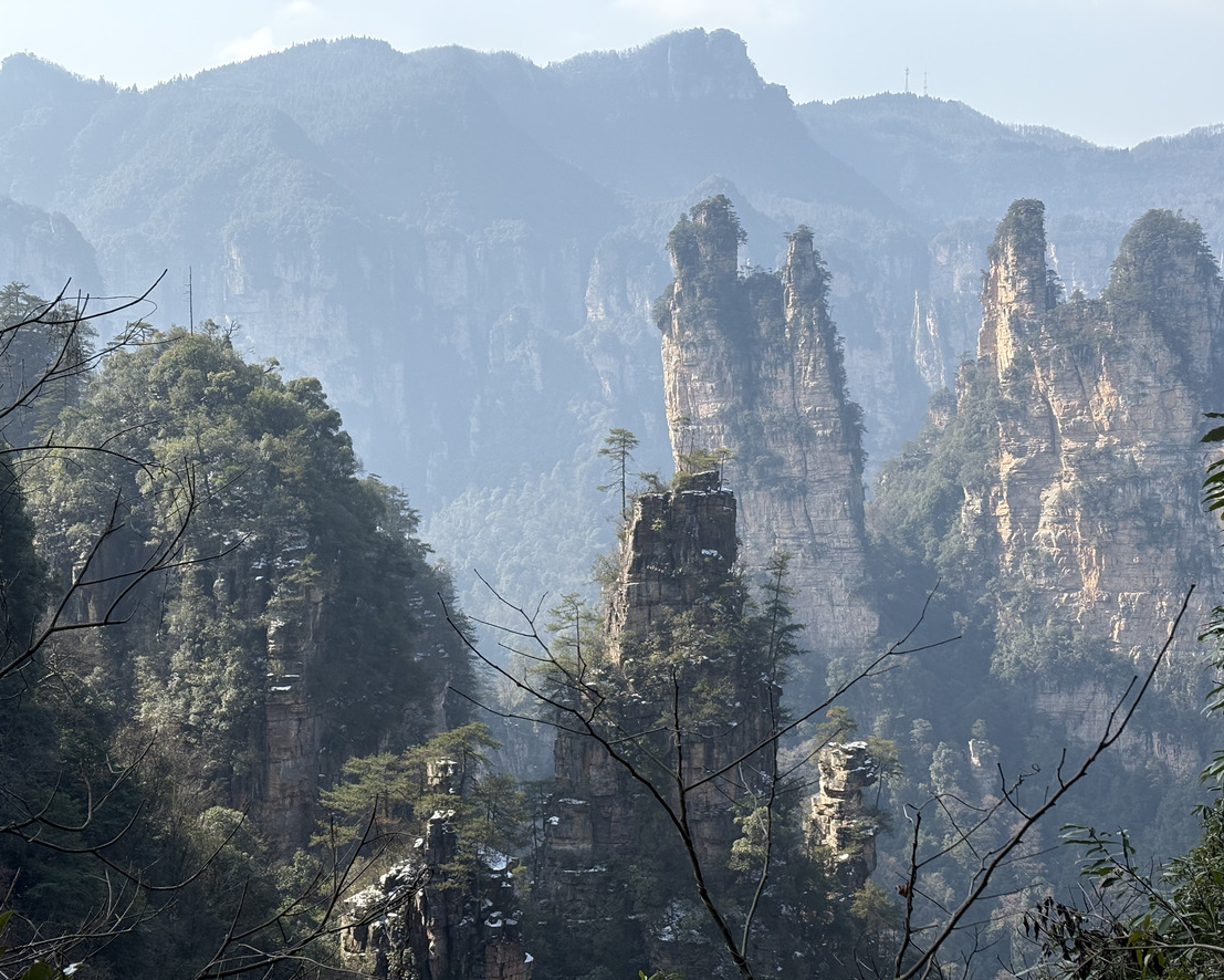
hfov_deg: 34.1
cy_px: 491
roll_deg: -0.2
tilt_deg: -3.4
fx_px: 1993
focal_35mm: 55
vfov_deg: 27.6
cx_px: 608
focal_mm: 5.96
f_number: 1.6
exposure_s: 1/2012
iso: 50
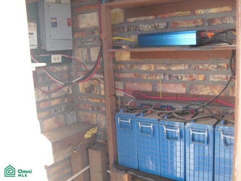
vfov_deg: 39.7
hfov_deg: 51.4
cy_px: 90
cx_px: 120
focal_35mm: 36
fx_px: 251
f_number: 3.1
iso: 100
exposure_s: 1/160
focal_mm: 6.3
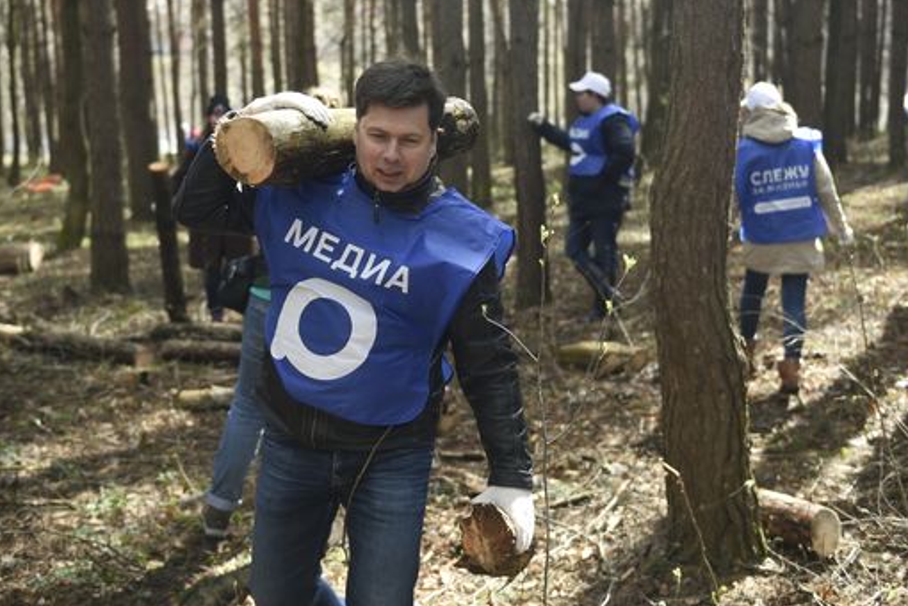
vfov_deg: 27.9
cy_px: 209
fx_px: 1211
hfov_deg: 41.1
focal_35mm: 48
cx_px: 409
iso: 400
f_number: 2.8
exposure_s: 1/1000
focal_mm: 35
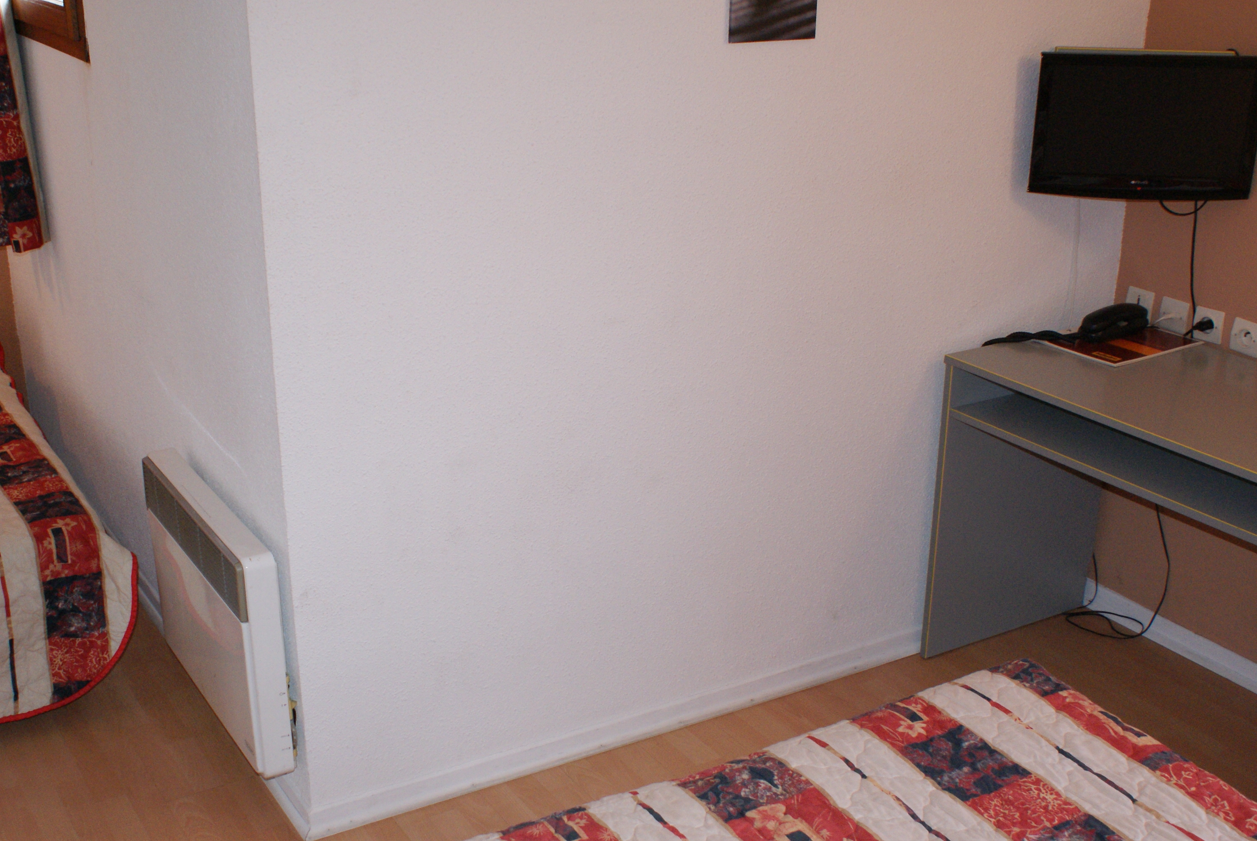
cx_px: 535
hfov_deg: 45.2
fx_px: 1503
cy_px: 508
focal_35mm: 43
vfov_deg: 31.2
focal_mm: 22
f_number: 5.6
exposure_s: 1/60
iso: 400
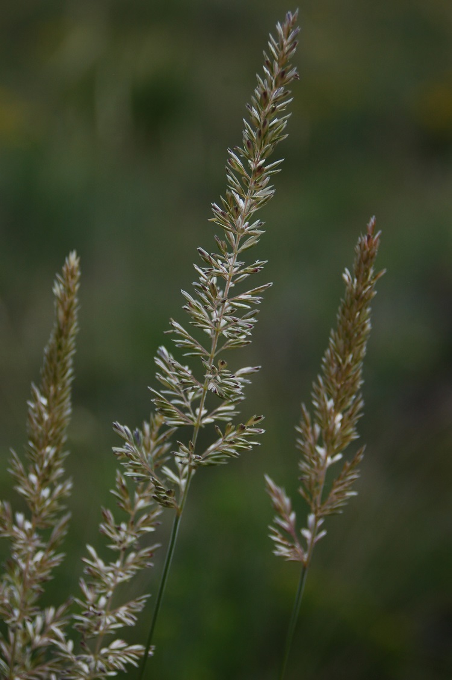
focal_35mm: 120
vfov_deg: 17.1
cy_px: 340
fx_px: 2264
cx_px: 226
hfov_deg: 11.4
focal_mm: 80
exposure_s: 1/500
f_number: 5.6
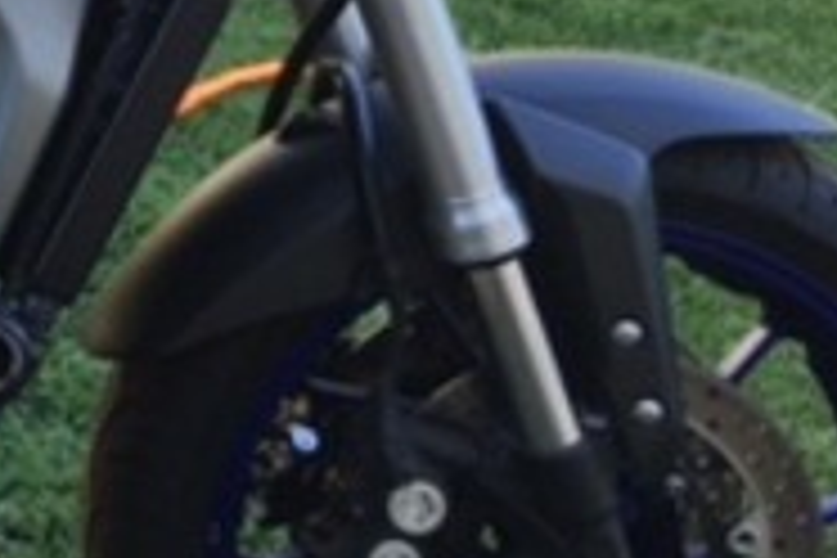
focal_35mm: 130
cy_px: -72
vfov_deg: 10.4
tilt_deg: -19.1
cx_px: -788
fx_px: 3022
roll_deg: -4.7
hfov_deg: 13.7
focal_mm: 4.15
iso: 25
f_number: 2.2
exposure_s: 1/100
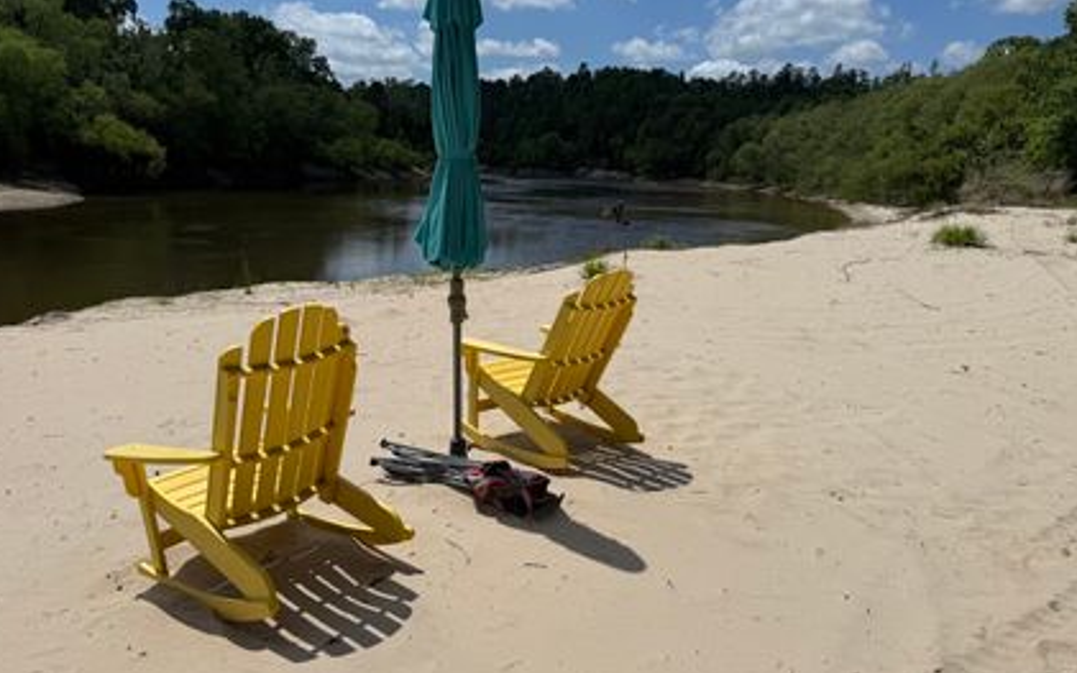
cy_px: 367
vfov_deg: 47.5
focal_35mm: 26
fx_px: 763
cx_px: 532
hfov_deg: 70.4
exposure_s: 1/14286
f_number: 1.78
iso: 80
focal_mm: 6.76
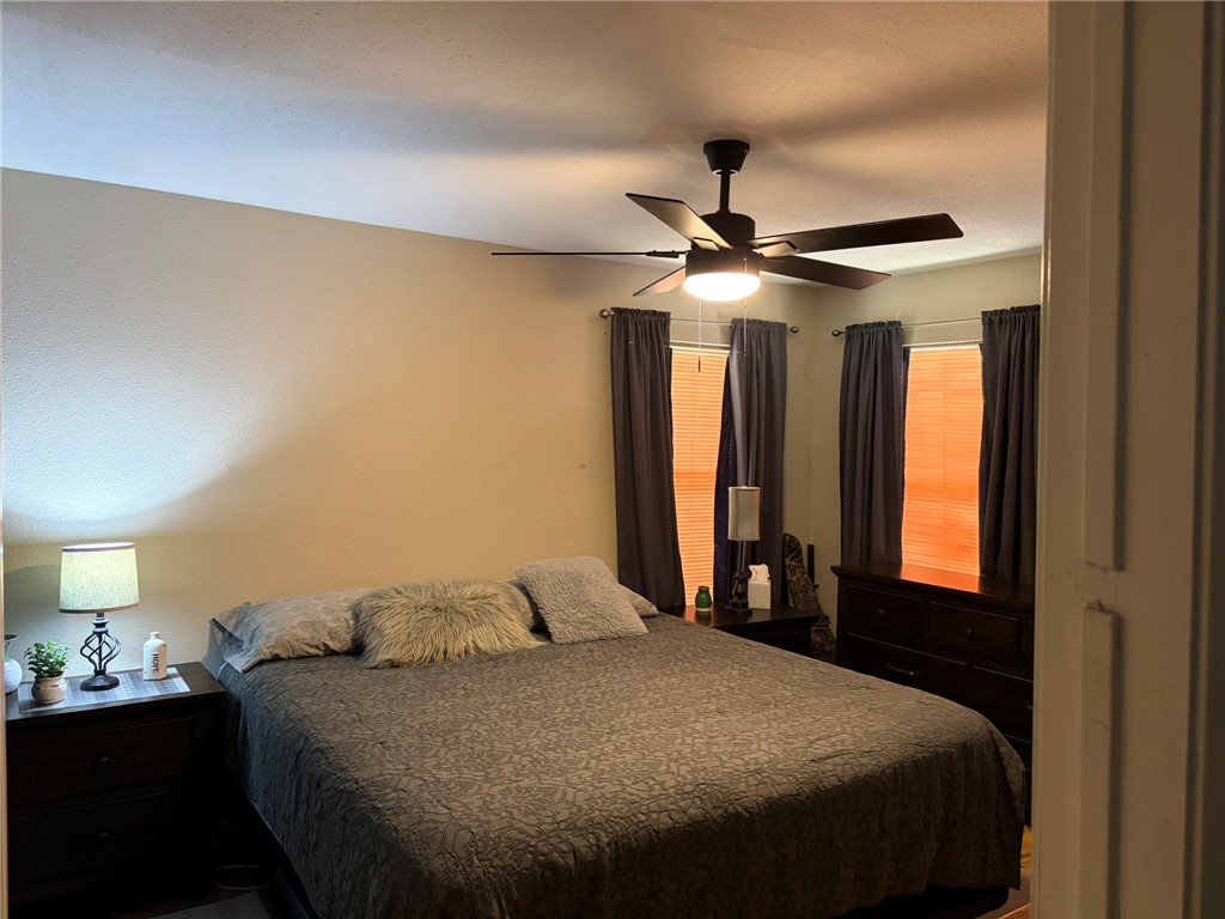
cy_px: 460
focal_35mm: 26
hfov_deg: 67.3
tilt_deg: -1.2
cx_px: 612
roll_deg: -0.1
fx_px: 920
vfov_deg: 53.1
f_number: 1.6
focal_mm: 5.96
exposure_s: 1/60
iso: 400
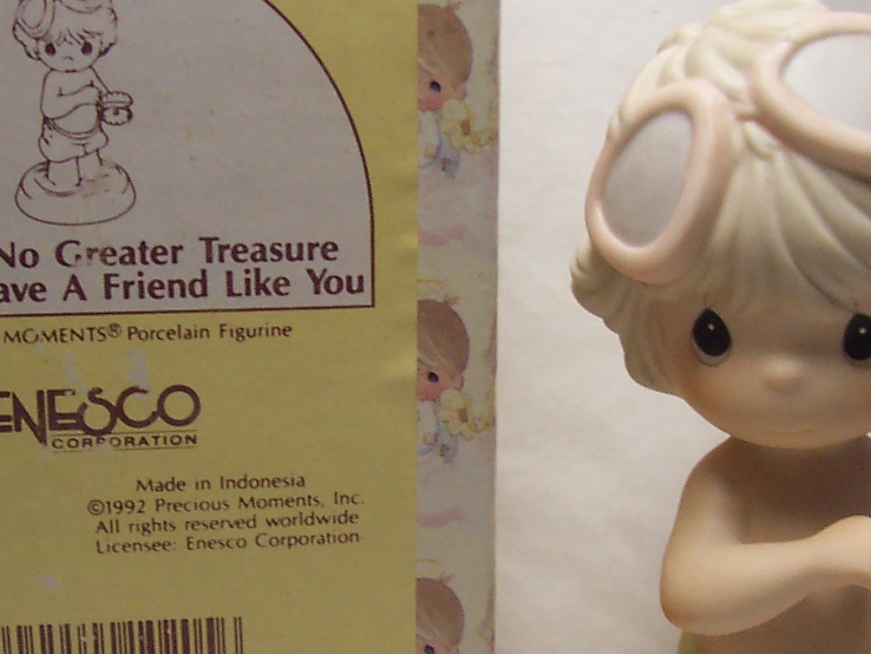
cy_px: 506
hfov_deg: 23.6
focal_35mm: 83
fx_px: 2089
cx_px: 445
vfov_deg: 17.7
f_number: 2.8
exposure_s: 1/60
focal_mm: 5.6
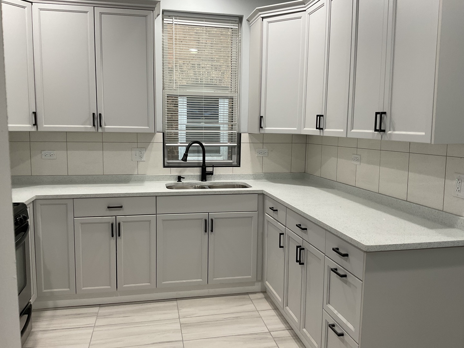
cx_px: 232
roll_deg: +0.0
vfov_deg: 48.2
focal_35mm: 29
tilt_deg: -6.4
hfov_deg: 61.7
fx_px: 389
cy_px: 174
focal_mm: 3
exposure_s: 1/120
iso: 50
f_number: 1.8
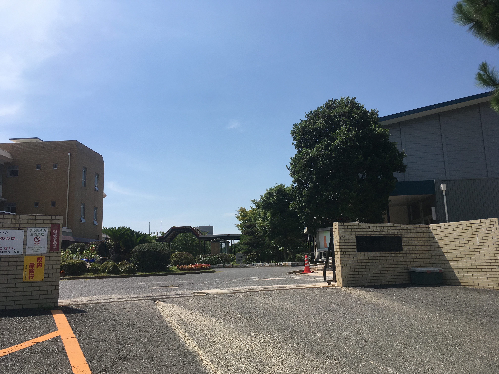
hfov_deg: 61.7
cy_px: 187
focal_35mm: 29
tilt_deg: +9.6
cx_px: 250
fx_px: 418
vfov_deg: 48.2
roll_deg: +0.6
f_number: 2.2
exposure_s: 1/1923
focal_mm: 4.15
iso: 25
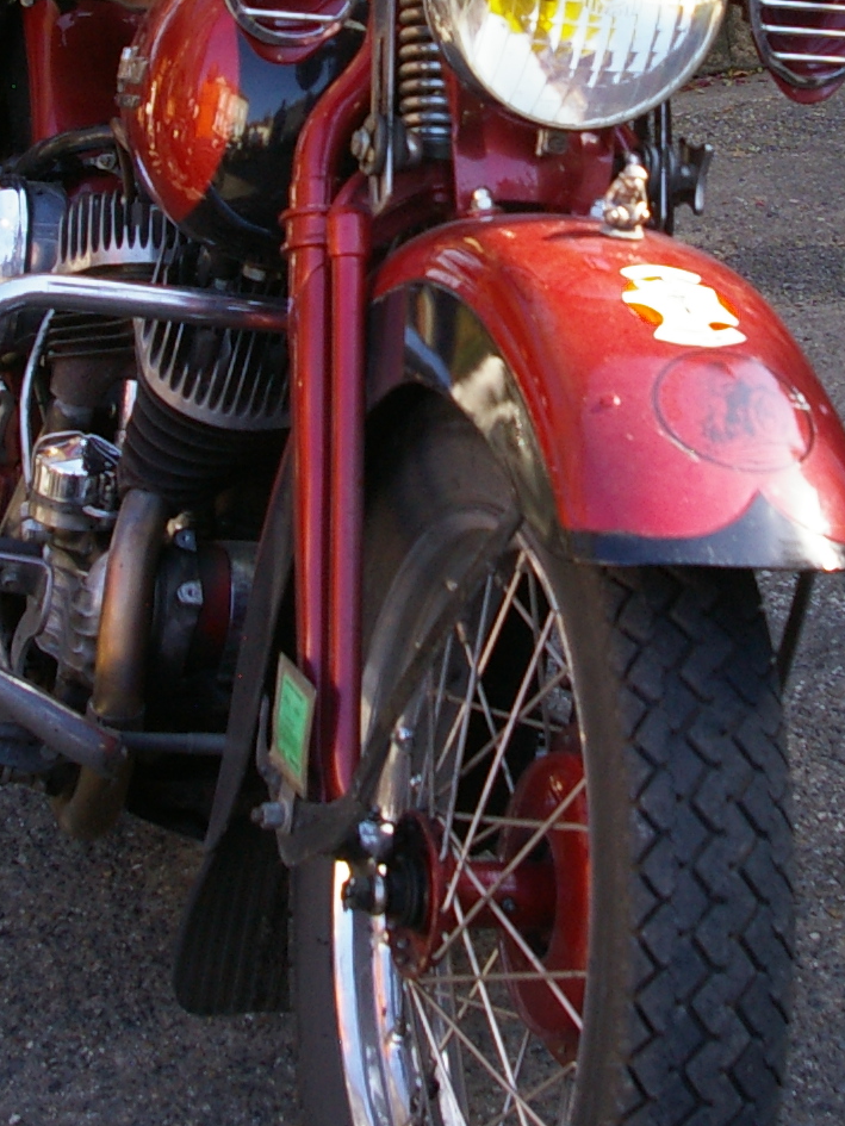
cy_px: 112
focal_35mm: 106
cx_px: 477
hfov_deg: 14.0
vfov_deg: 18.3
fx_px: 3434
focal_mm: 23
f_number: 6.7
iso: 400
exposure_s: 1/180
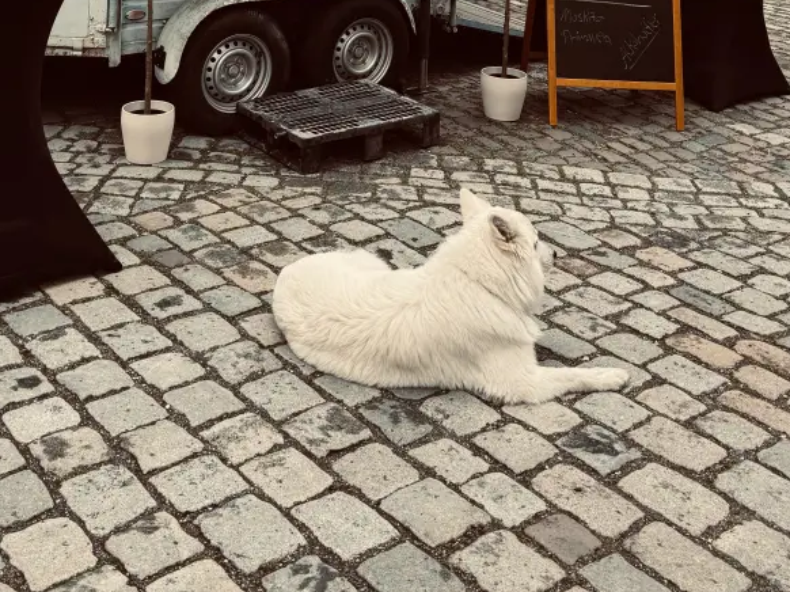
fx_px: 1004
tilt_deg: -5.8
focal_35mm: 44
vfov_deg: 28.5
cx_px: 304
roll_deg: +0.0
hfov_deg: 42.7
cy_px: -120
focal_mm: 6.76
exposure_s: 1/639
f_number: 1.78
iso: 80
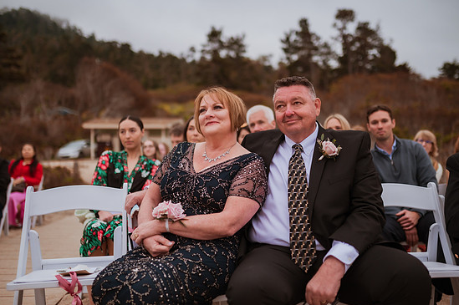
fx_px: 471
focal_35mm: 37
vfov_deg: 35.9
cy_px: 160
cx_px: 229
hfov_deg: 51.9
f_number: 1.4
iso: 500
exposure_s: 1/4000
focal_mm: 35
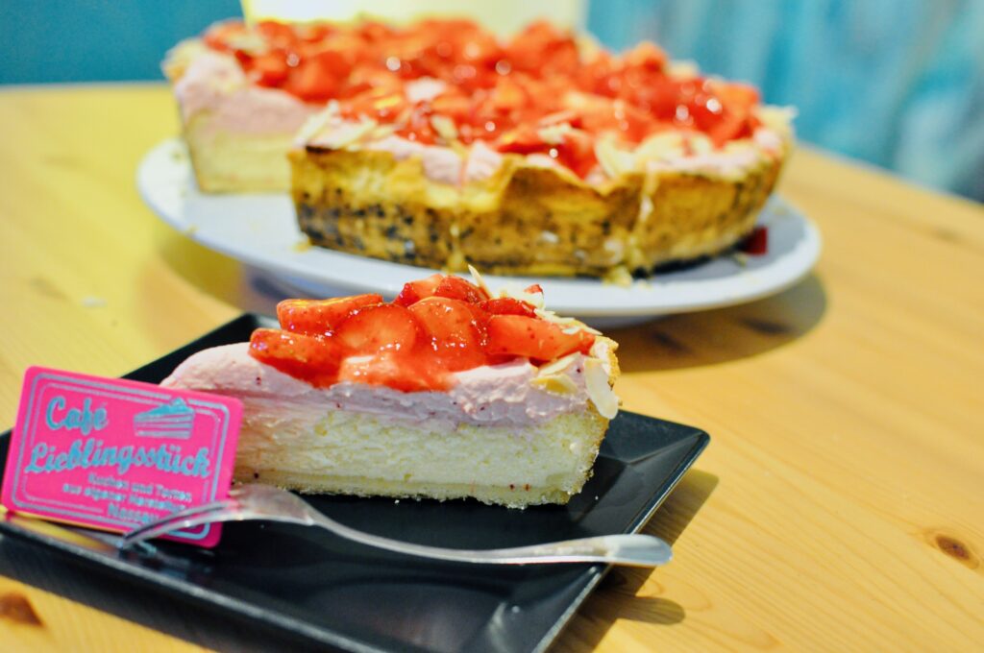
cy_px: 326
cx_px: 492
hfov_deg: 37.9
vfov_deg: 25.7
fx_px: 1433
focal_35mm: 52
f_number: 2.5
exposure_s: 1/60
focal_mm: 35
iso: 1600
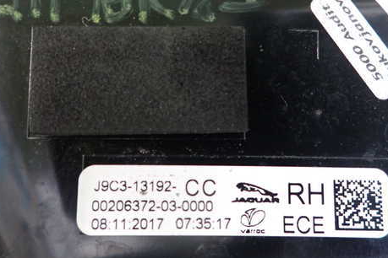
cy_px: 95
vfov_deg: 38.6
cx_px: 200
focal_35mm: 34
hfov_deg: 55.8
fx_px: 366
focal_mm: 4.5
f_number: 2
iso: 800
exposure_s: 1/30
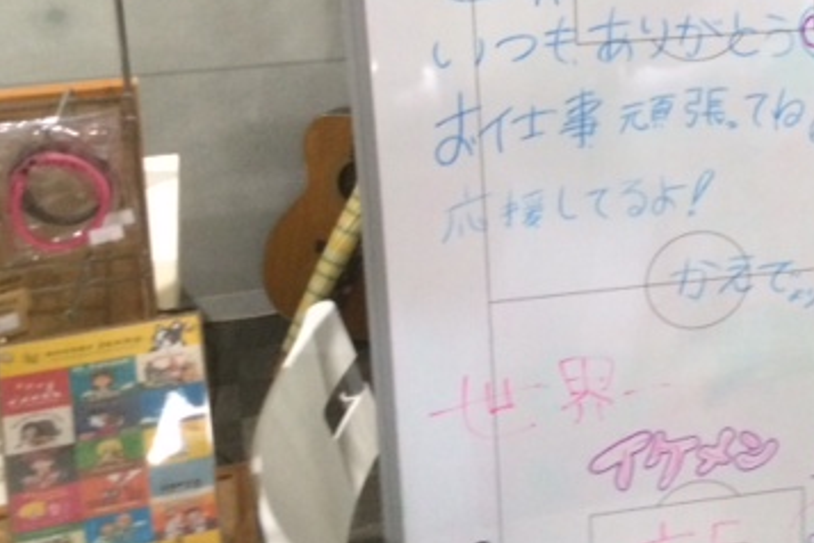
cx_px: 652
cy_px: 62
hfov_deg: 34.5
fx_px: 1266
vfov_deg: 23.6
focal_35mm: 56
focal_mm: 4.12
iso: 320
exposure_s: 1/17
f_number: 2.2
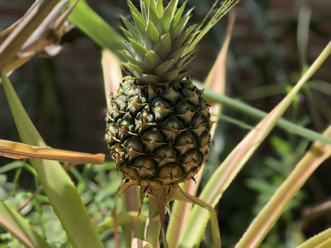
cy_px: 124
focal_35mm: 57
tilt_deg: -7.7
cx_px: 166
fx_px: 545
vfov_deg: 25.7
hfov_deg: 33.8
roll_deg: -2.6
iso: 20
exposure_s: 1/174
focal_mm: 6.6
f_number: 2.8
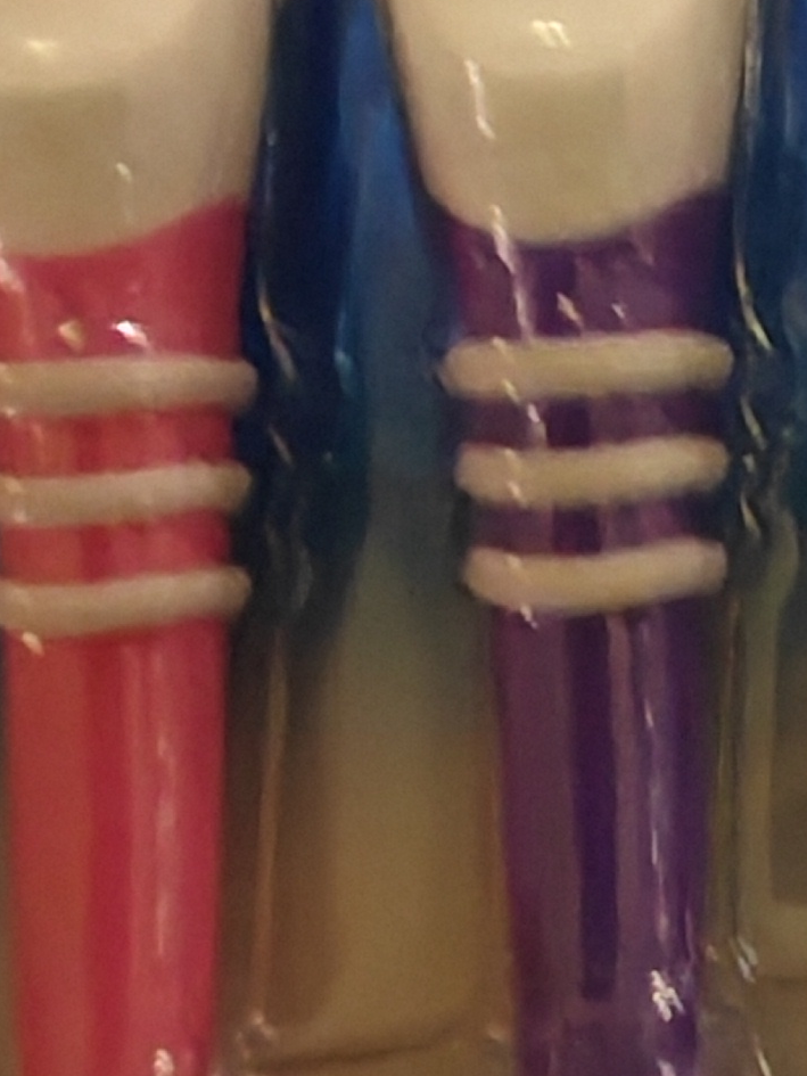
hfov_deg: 12.1
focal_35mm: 110
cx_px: 1578
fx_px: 3418
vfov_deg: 16.8
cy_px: -354
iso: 400
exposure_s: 1/17
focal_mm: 1.96
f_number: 2.2
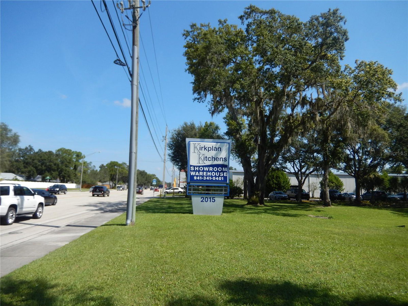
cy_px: 153
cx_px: 204
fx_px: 295
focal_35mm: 25
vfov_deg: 54.9
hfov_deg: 69.4
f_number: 6.8
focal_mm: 4.5
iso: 125
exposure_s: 1/400
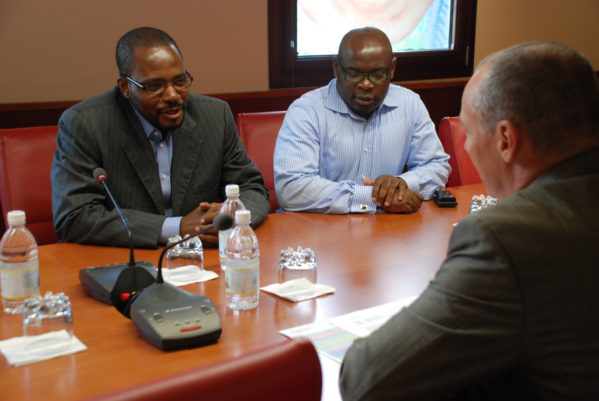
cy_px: 200
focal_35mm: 52
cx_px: 300
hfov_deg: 37.8
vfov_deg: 25.8
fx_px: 875
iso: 320
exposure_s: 1/30
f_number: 4.5
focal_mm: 35
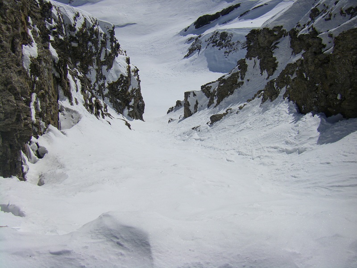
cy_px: 134
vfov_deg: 37.7
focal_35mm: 38
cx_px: 178
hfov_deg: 49.0
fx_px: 392
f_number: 7
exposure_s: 1/1000
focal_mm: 6.3
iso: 64
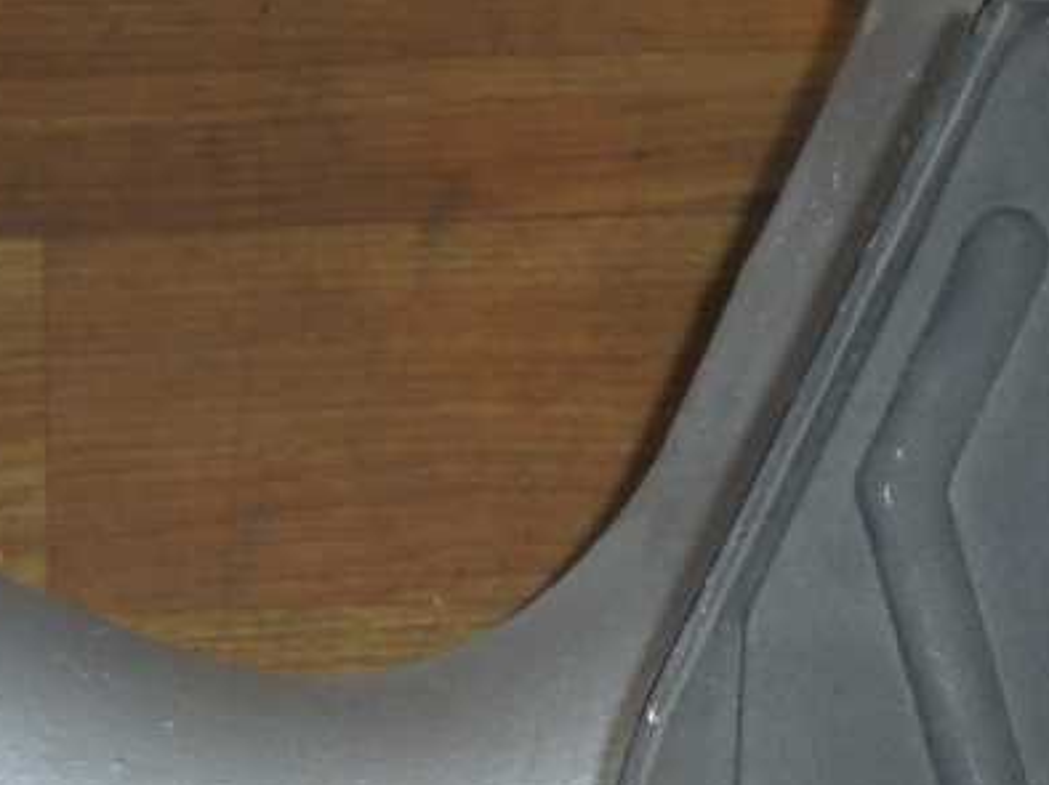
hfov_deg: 19.8
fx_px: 2998
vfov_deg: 14.6
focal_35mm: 99
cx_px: 338
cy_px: 850
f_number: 3.5
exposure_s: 1/30
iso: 100
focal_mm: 4.6
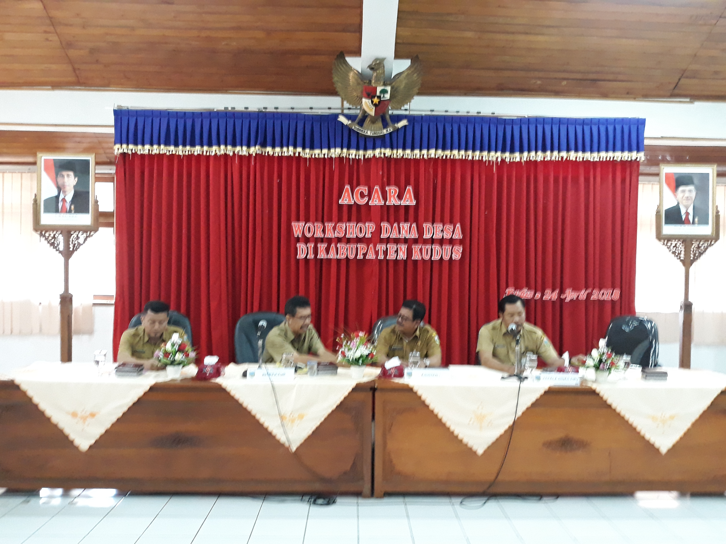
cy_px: 272
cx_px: 363
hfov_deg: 65.3
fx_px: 566
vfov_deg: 51.4
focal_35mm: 27
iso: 400
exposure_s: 1/25
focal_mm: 3.71
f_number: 1.7
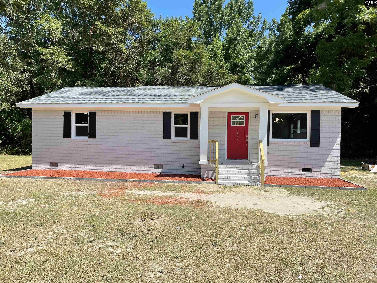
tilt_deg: -1.8
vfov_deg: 54.9
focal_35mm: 25
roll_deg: -0.4
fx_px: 272
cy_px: 142
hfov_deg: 69.4
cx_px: 188
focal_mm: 5.1
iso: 50
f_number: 1.6
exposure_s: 1/3559
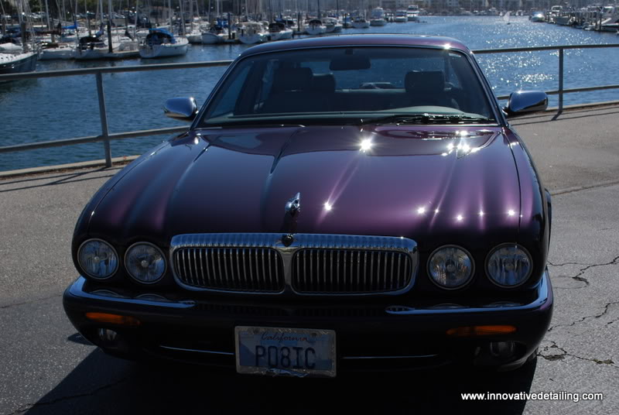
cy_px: 208
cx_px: 310
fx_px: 749
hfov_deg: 44.9
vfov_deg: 30.9
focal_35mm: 44
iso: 100
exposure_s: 1/320
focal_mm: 29
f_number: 9
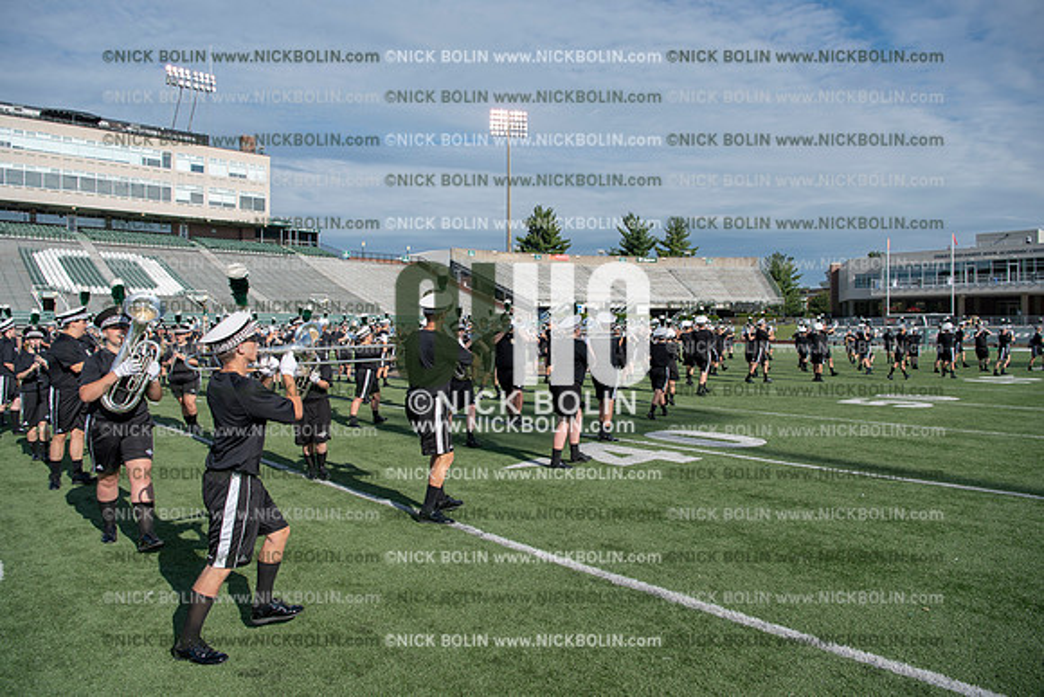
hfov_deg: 73.7
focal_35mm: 24
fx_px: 696
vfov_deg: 53.2
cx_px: 522
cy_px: 348
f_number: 5.6
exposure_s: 1/640
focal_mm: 24
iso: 100
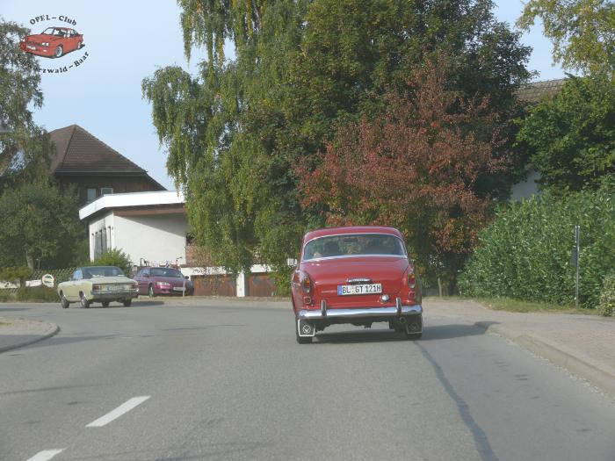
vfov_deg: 13.6
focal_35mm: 109
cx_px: 308
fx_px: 1937
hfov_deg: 18.0
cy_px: 230
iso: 100
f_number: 5.6
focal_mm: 23
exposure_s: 1/250
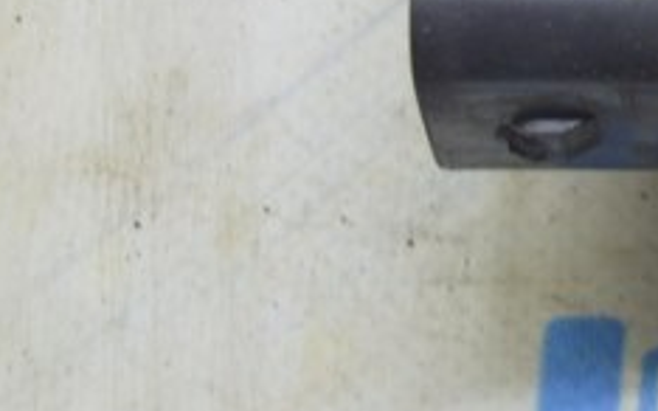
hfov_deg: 7.9
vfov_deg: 5.1
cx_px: 1361
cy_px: -252
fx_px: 4553
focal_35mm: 254
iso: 400
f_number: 5.6
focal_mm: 38
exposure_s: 1/20
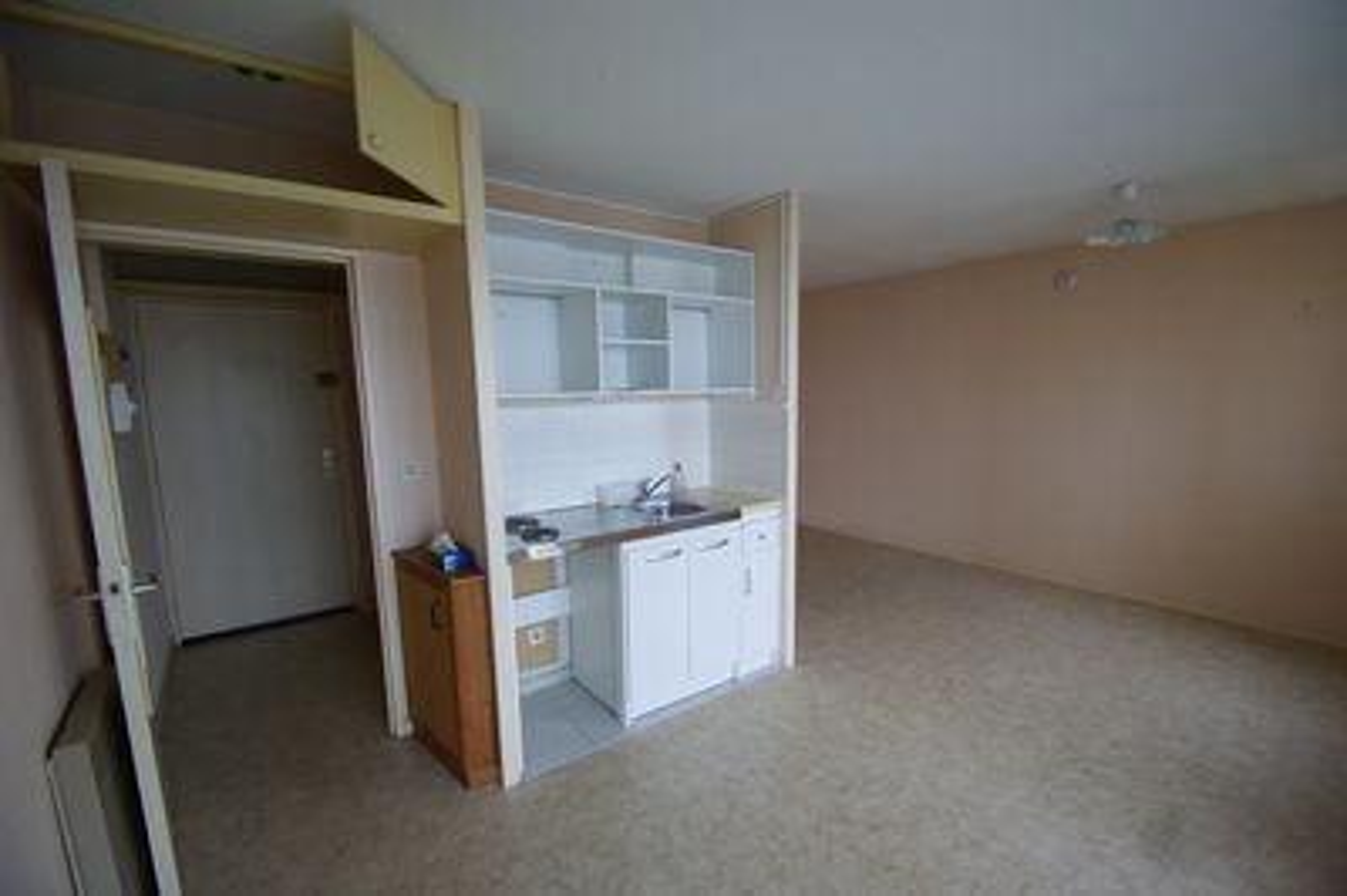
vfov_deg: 77.2
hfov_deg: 100.4
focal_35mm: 15
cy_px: 448
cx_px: 674
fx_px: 561
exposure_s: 1/30
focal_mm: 10
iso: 125
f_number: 3.5
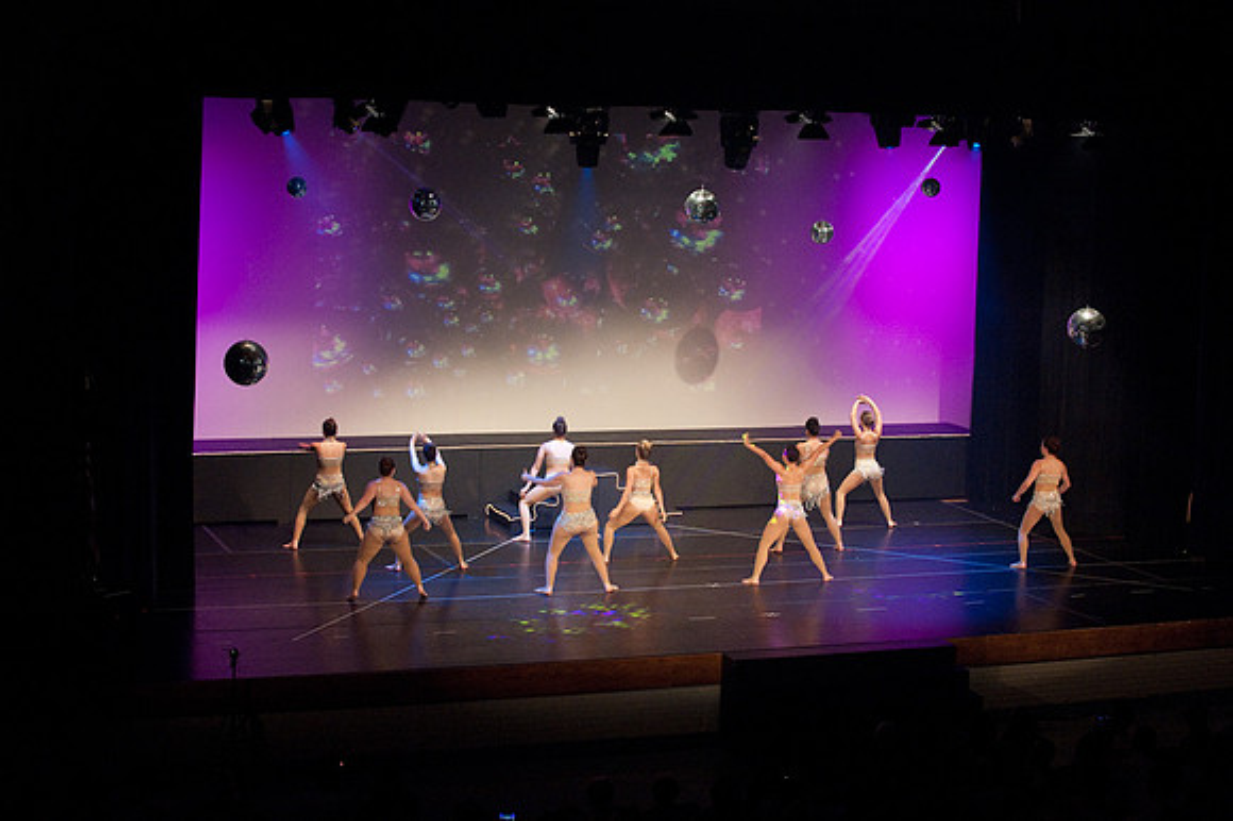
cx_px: 616
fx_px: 2396
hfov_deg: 28.9
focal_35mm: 70
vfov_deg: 19.4
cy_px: 410
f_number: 4
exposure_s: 1/200
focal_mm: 70
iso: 3200
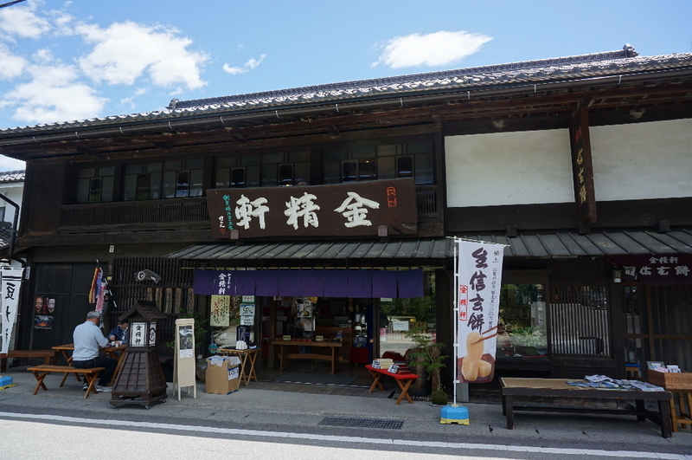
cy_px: 230
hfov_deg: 73.8
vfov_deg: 53.0
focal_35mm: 24
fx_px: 461
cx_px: 346
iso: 100
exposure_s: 1/100
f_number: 7.1
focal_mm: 16
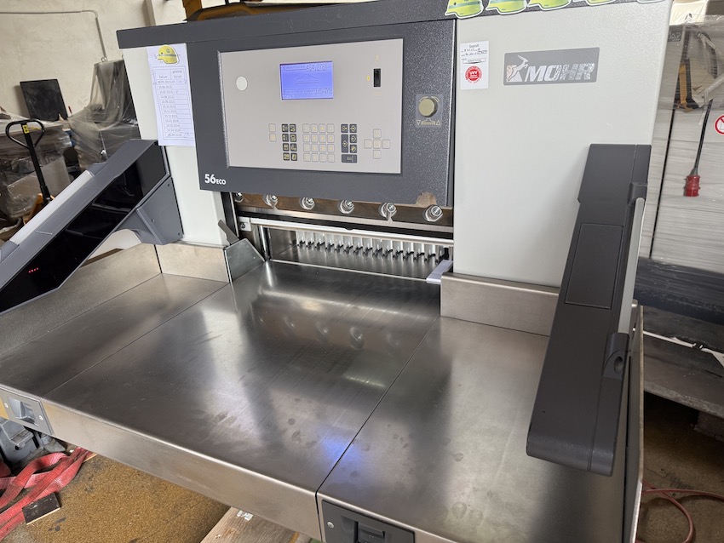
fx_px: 502
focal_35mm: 24
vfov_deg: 56.8
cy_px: 272
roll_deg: +3.9
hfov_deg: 71.6
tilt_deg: -21.3
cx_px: 362
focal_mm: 6.76
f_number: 1.78
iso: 200
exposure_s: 1/107
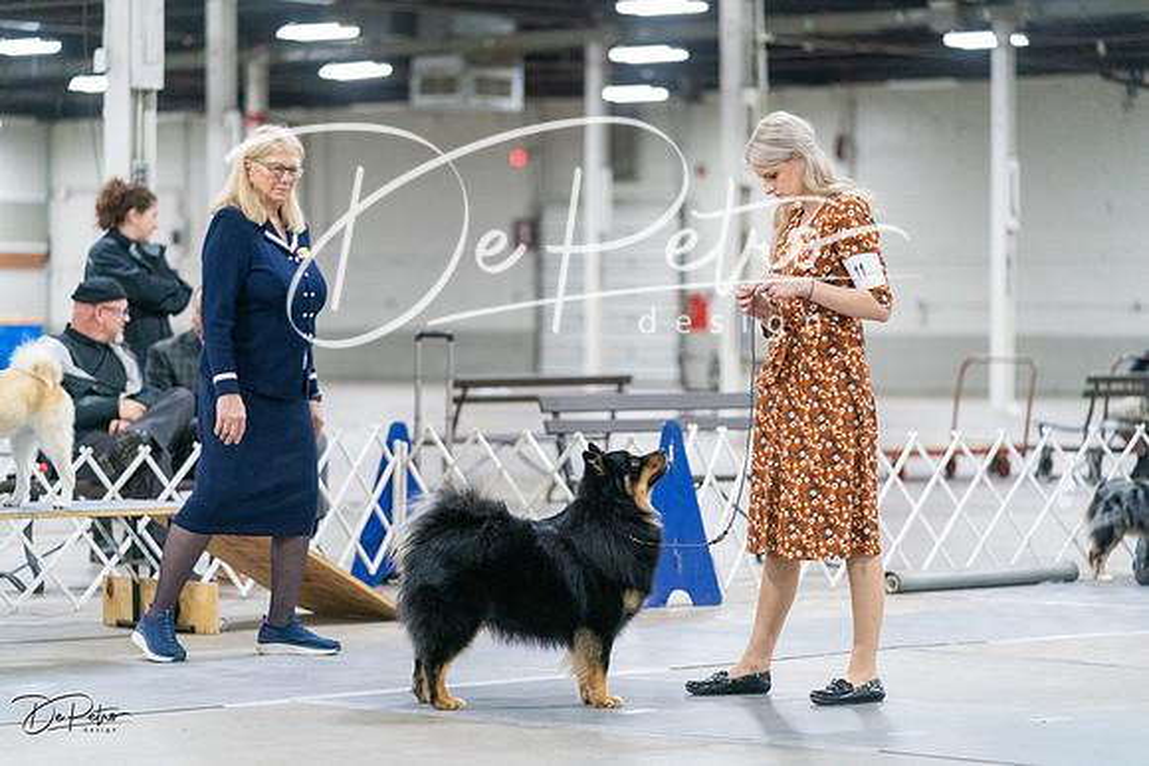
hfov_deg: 16.5
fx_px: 3958
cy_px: 383
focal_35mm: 124
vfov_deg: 11.1
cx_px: 574
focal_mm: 124
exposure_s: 1/200
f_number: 2.8
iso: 6400
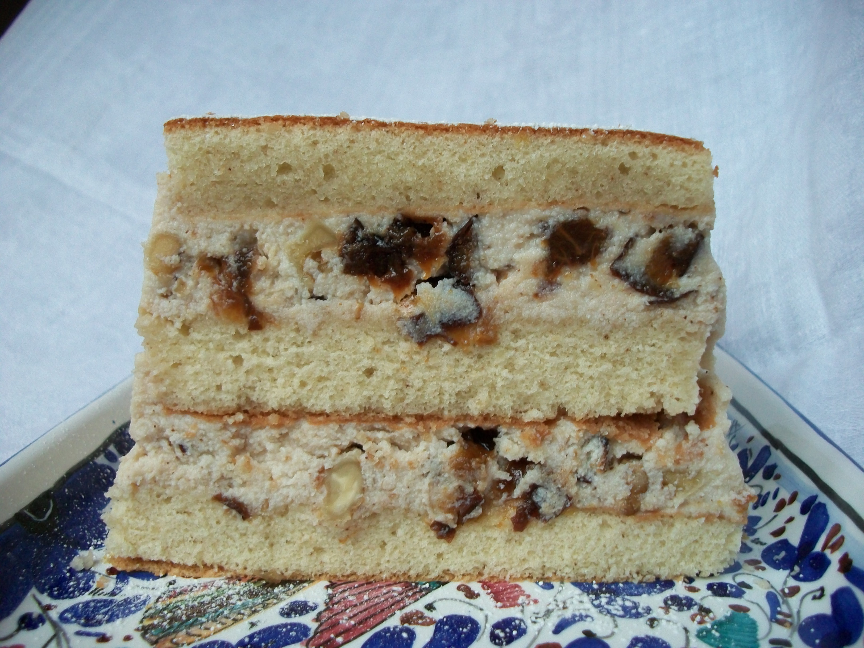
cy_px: 324
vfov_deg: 44.2
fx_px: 799
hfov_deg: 56.8
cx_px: 432
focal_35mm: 32
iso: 160
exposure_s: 1/50
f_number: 2.9
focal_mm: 5.7
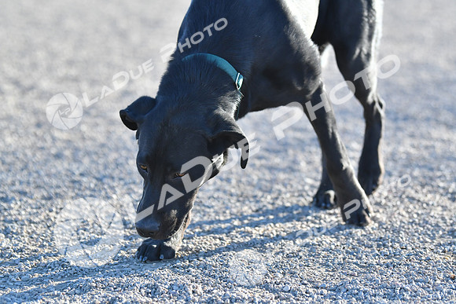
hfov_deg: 11.8
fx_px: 2204
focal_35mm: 174
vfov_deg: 7.9
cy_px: 152
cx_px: 228
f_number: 2.8
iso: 1000
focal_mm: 116
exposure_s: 1/4000
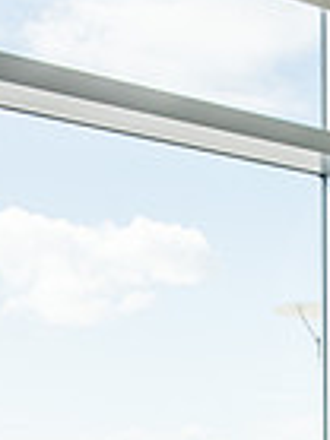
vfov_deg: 15.6
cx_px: 428
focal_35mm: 118
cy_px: 627
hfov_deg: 12.2
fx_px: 1502
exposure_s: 1/640
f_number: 7.1
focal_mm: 38
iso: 200
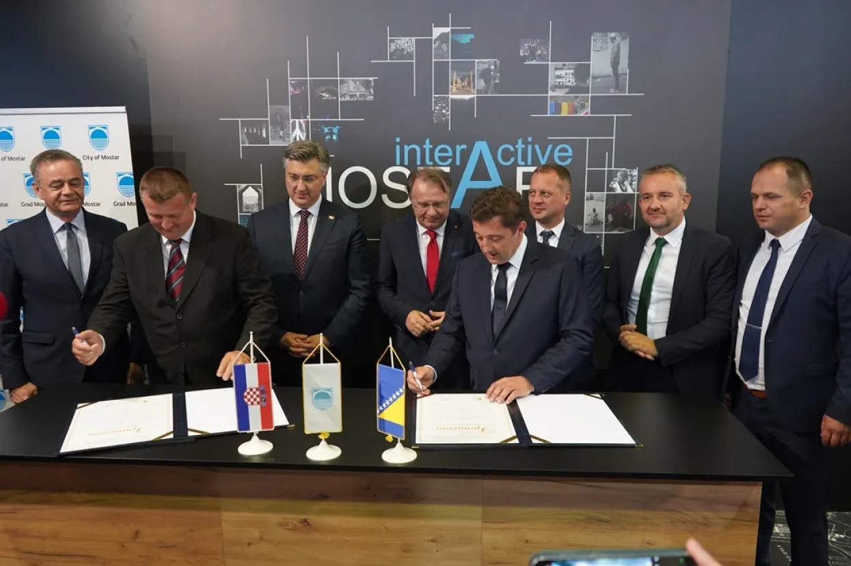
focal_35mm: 28
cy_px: 283
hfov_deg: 65.5
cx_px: 426
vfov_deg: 46.4
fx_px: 662
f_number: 4
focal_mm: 28
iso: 3200
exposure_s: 1/160
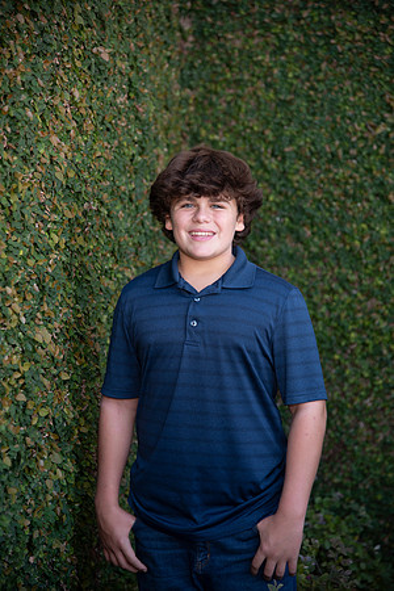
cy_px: 296
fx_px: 1609
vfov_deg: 20.8
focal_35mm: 98
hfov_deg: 14.0
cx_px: 197
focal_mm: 98
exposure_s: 1/250
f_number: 4
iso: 640
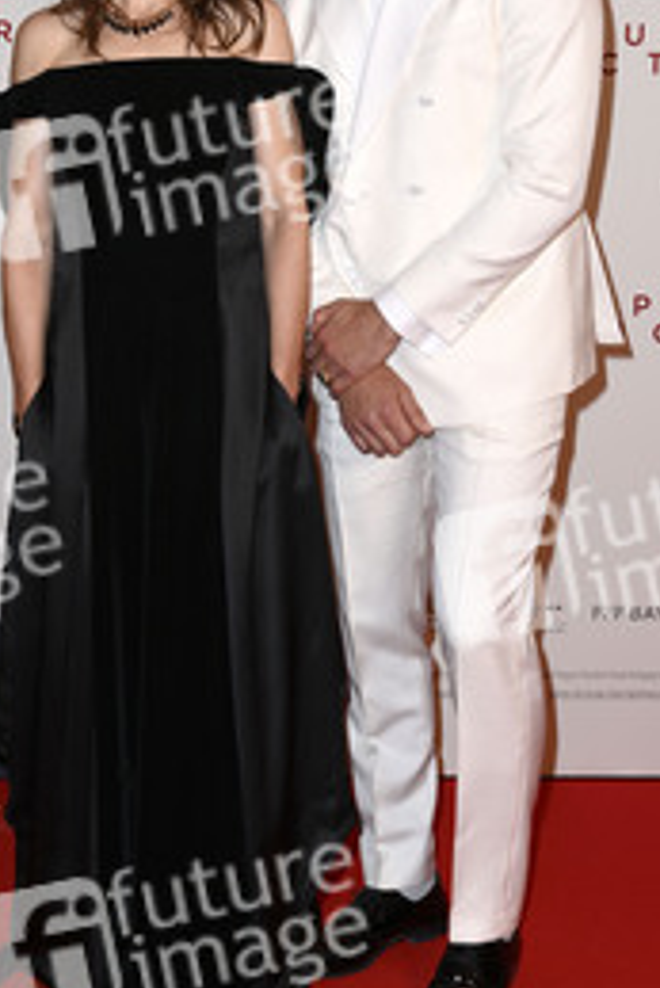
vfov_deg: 27.2
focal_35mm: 74
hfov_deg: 18.4
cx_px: 282
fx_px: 2032
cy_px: 362
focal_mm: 48
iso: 400
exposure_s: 1/250
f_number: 6.3
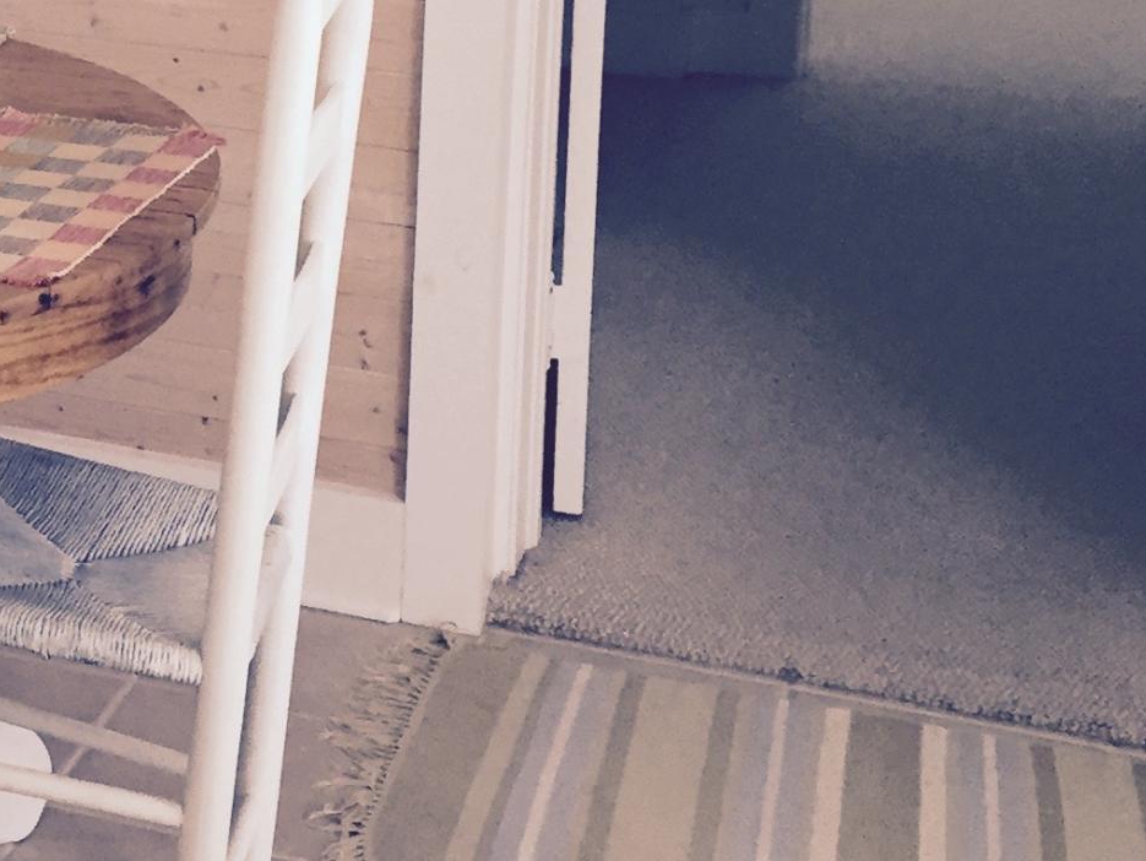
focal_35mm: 93
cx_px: -381
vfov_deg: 15.3
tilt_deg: -9.2
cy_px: -190
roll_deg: -1.7
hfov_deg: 19.3
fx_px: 3080
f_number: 2.2
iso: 50
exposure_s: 1/30
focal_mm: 4.15
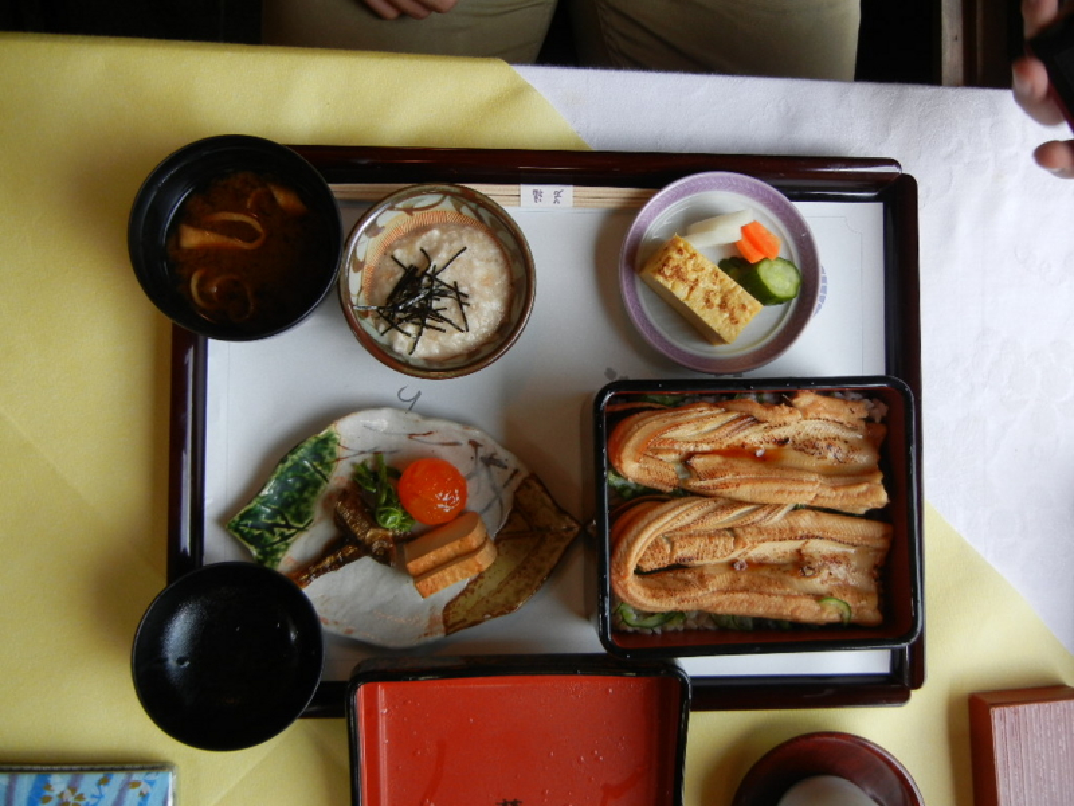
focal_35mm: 30
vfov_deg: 46.8
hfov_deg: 60.0
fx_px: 931
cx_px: 537
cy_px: 403
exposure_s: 1/30.3
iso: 160
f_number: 3.5
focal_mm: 5.4
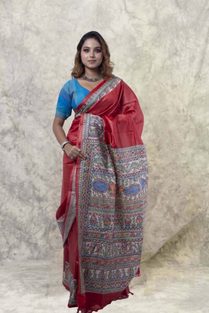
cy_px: 156
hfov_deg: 27.0
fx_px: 435
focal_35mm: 50
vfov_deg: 39.6
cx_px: 104
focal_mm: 50
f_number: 10
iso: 100
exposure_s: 1/200
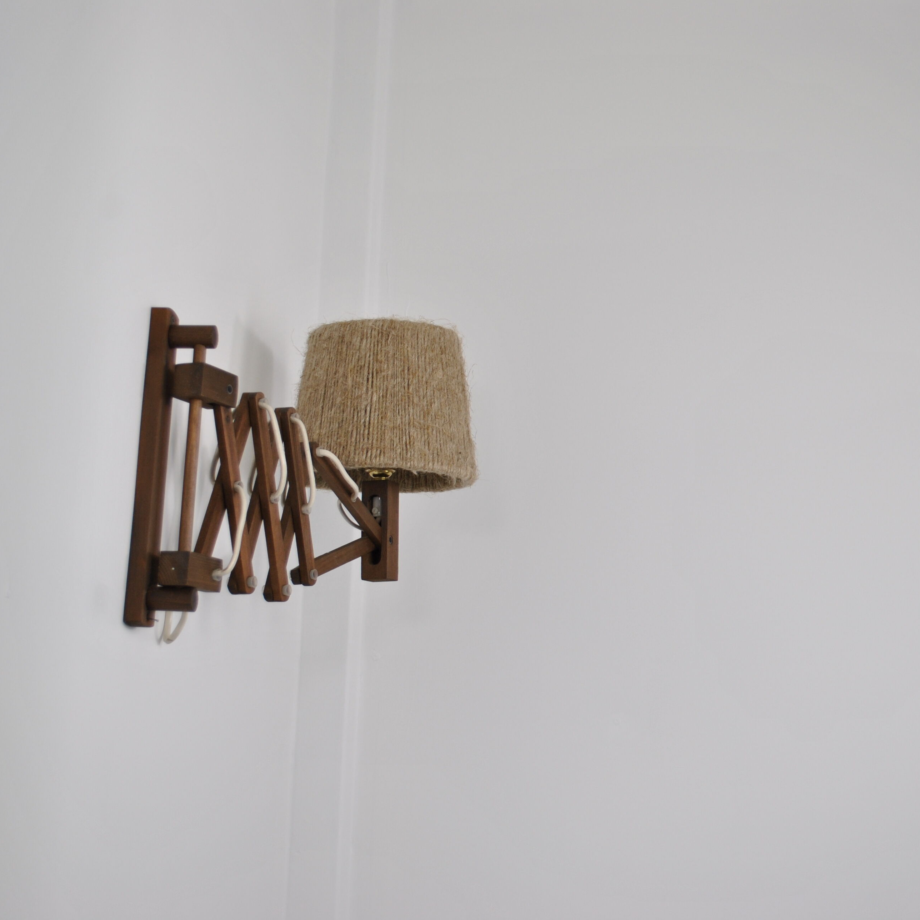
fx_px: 1673
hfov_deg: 30.4
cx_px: 644
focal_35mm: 56
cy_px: 460
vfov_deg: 30.7
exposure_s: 1/50
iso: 200
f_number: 5
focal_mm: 29
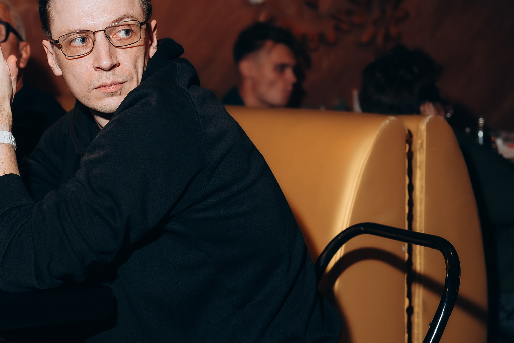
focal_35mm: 85
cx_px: 109
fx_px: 1214
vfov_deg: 16.0
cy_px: 109
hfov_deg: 23.6
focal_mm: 47
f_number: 2.8
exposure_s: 1/160
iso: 1250
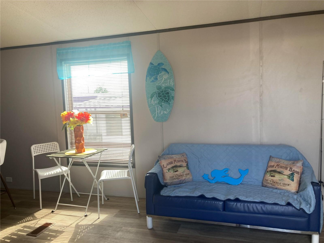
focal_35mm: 28
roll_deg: +0.1
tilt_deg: -4.9
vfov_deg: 49.7
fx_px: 262
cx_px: 162
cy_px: 122
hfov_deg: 63.4
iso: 40
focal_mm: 3.99
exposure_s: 1/120
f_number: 1.8
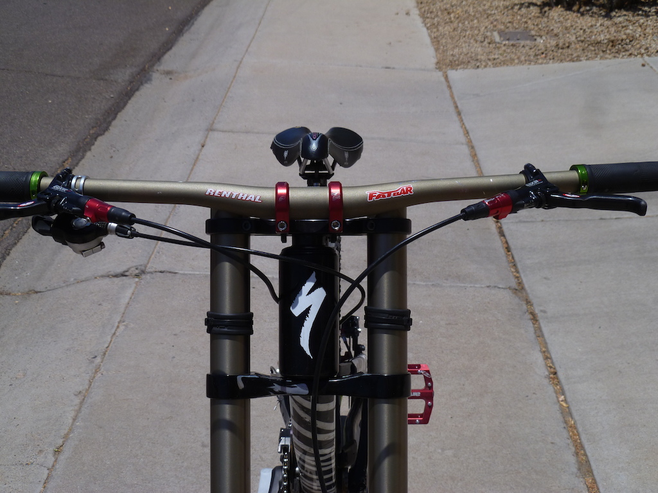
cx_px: 329
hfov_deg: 38.2
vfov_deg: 29.1
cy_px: 246
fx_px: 950
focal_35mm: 50
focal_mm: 9
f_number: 11
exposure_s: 1/160
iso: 80
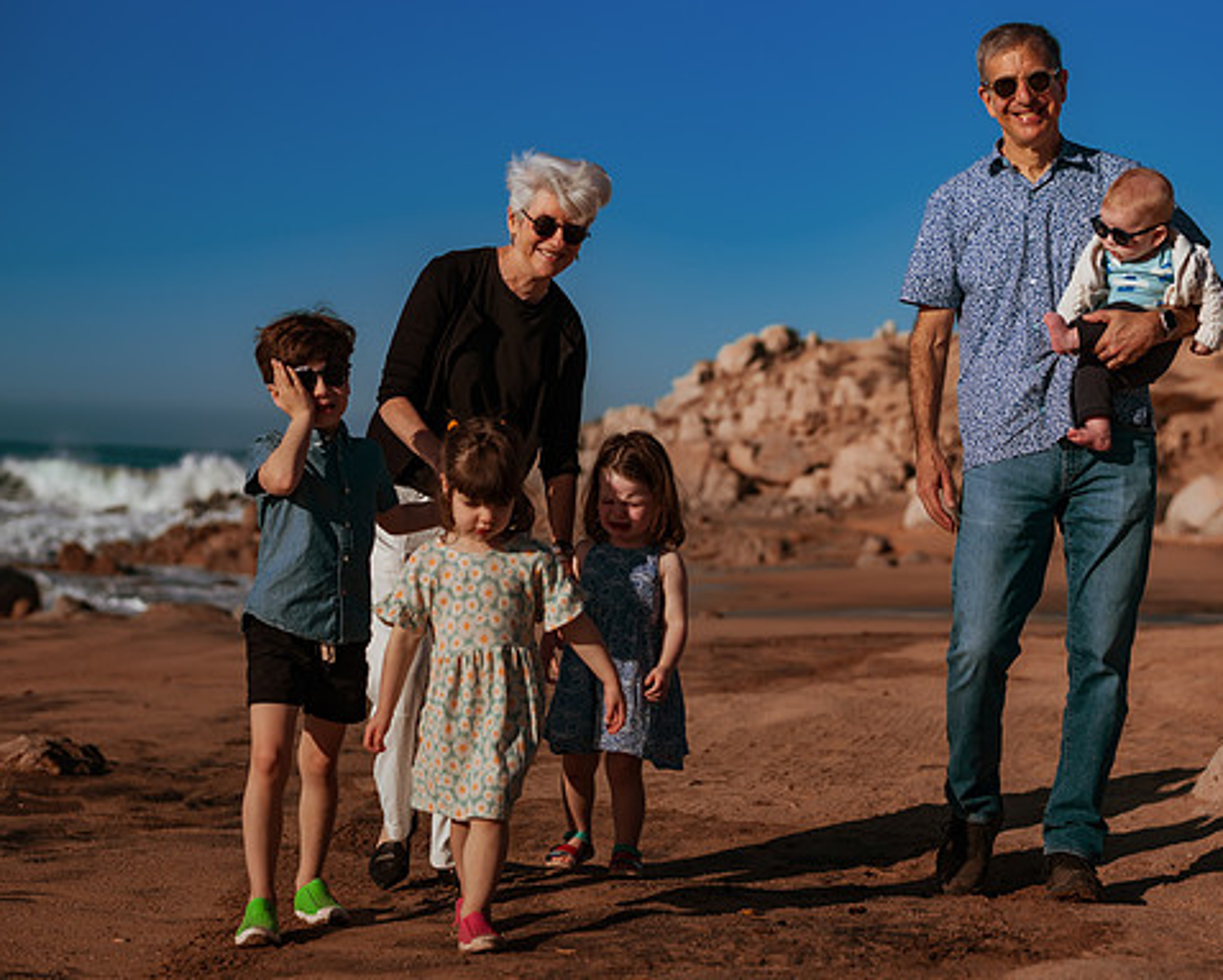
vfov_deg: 23.2
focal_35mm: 66
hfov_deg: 28.7
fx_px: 2390
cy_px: 493
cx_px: 709
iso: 50
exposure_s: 1/8000
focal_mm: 58
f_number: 3.2
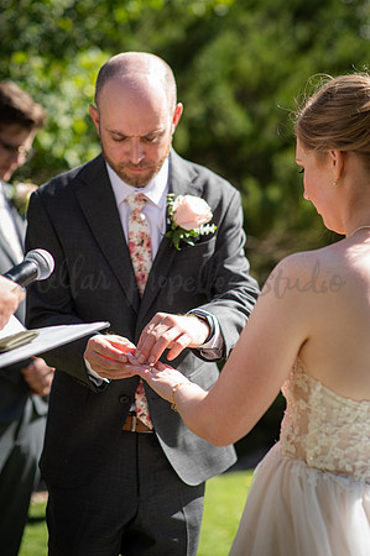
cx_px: 185
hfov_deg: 16.0
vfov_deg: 23.9
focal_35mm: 85
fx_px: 1313
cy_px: 278
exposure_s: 1/1250
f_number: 2.5
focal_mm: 85
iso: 200
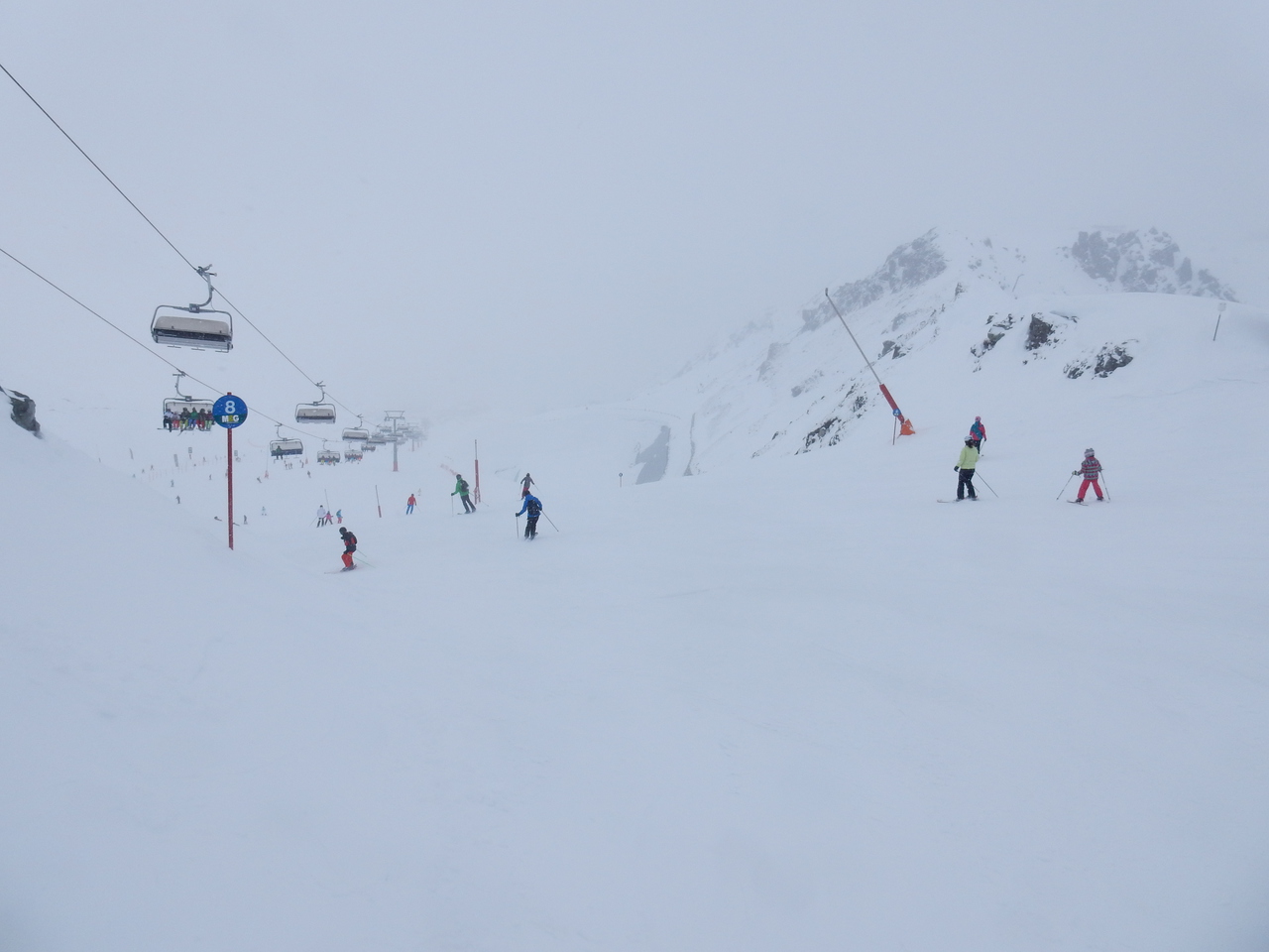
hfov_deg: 69.4
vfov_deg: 54.9
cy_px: 476
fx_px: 916
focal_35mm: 25
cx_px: 634
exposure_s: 1/2000
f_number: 4.8
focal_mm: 4.5
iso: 125
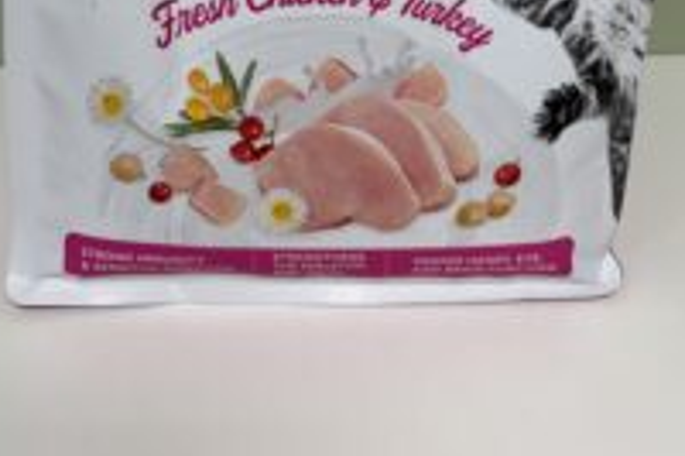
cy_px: -168
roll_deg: +0.0
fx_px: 951
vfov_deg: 23.2
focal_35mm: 50
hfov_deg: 39.5
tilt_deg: -14.2
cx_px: 295
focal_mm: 6.76
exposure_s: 1/100
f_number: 1.78
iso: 64
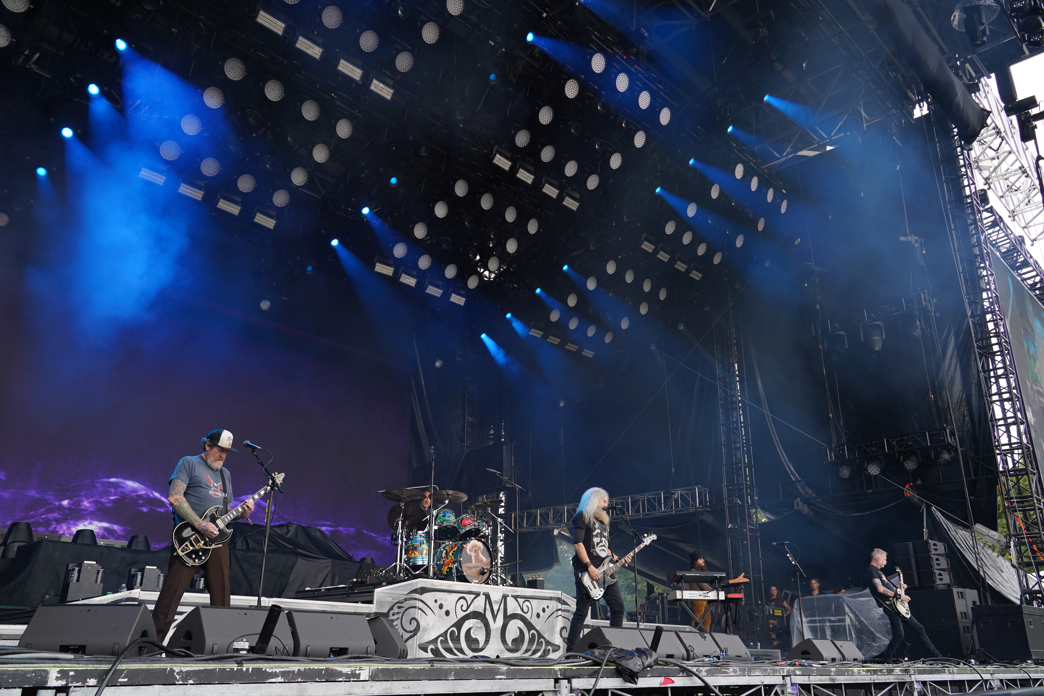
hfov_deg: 65.5
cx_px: 522
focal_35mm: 28
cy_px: 348
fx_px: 812
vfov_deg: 46.4
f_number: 6.3
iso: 100
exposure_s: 1/80
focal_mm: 28
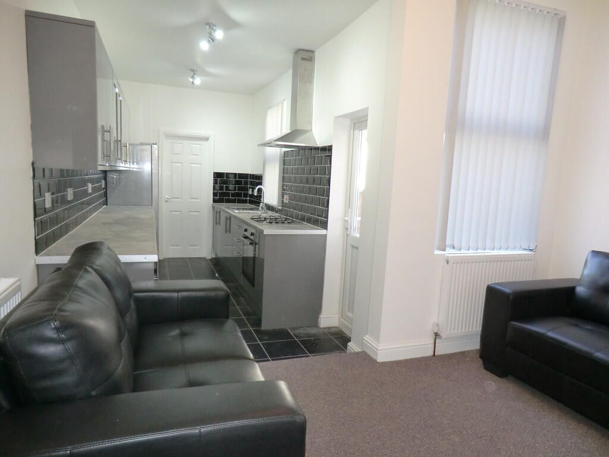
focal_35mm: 24
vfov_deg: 56.8
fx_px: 422
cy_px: 228
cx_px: 304
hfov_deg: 71.6
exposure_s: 1/60
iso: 400
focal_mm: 4.3
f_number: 3.2
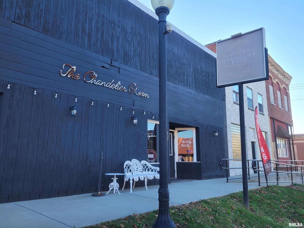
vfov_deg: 53.1
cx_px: 152
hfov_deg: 67.3
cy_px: 114
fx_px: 228
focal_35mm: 26
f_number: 1.8
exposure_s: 1/295
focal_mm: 5.4
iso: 40
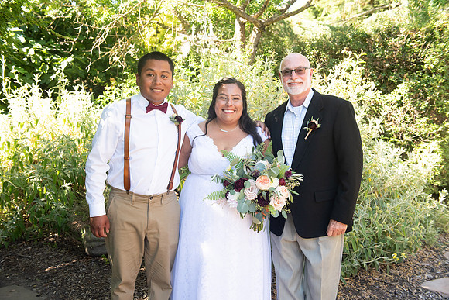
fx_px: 449
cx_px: 224
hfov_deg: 53.1
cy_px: 150
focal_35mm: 36
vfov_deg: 36.9
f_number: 4.5
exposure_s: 1/320
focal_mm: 36
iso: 640
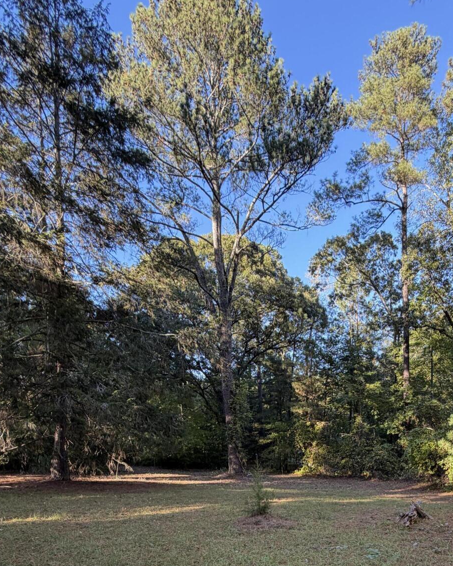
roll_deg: +1.3
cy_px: 466
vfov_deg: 63.2
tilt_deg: -2.9
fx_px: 402
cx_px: 288
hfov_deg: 57.9
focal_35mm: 24
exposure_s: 1/121
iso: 50
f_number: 2.2
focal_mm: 2.22
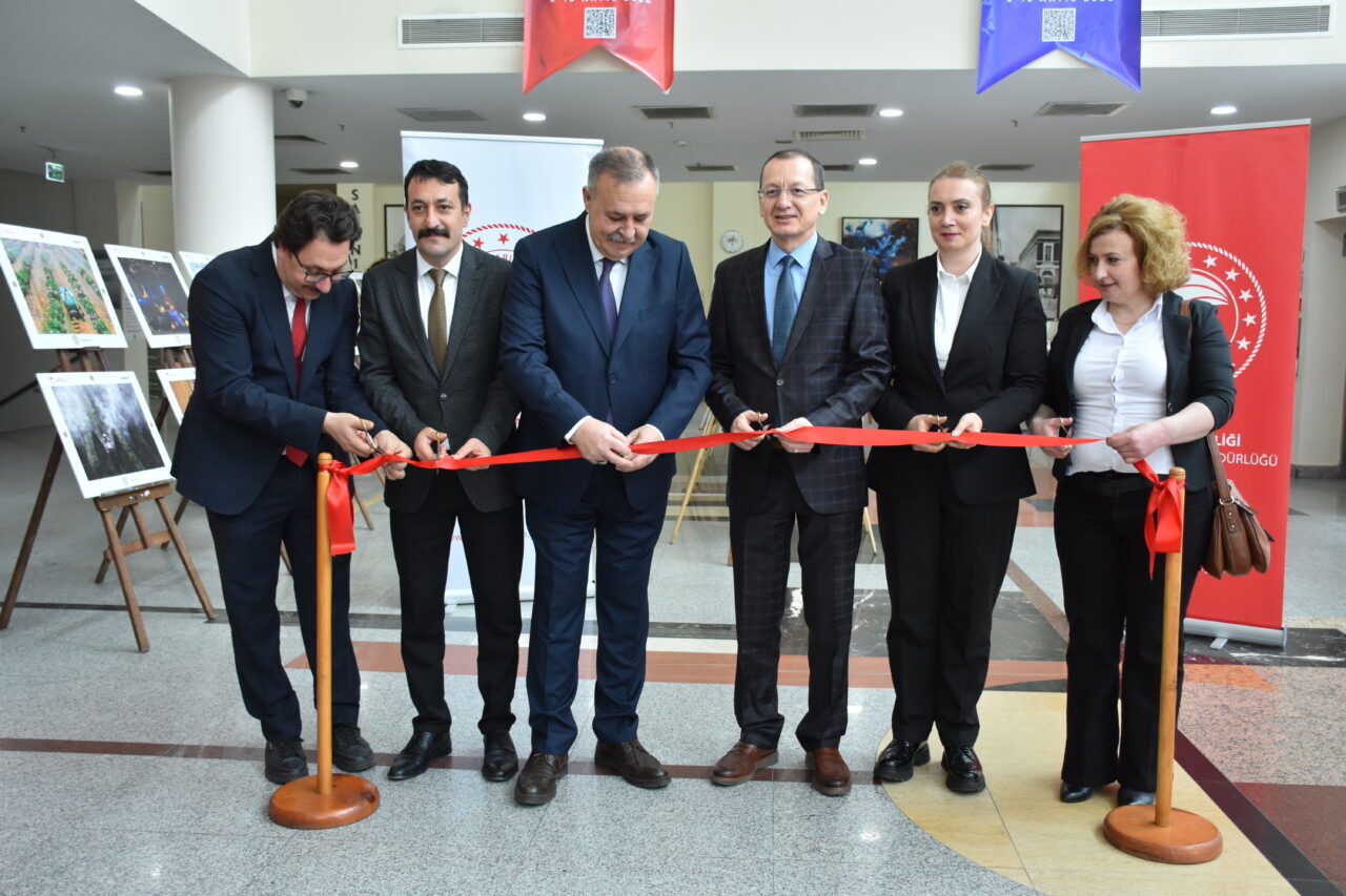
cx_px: 673
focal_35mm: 33
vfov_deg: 40.0
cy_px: 448
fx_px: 1234
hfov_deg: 57.2
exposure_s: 1/60
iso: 800
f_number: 4
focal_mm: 22
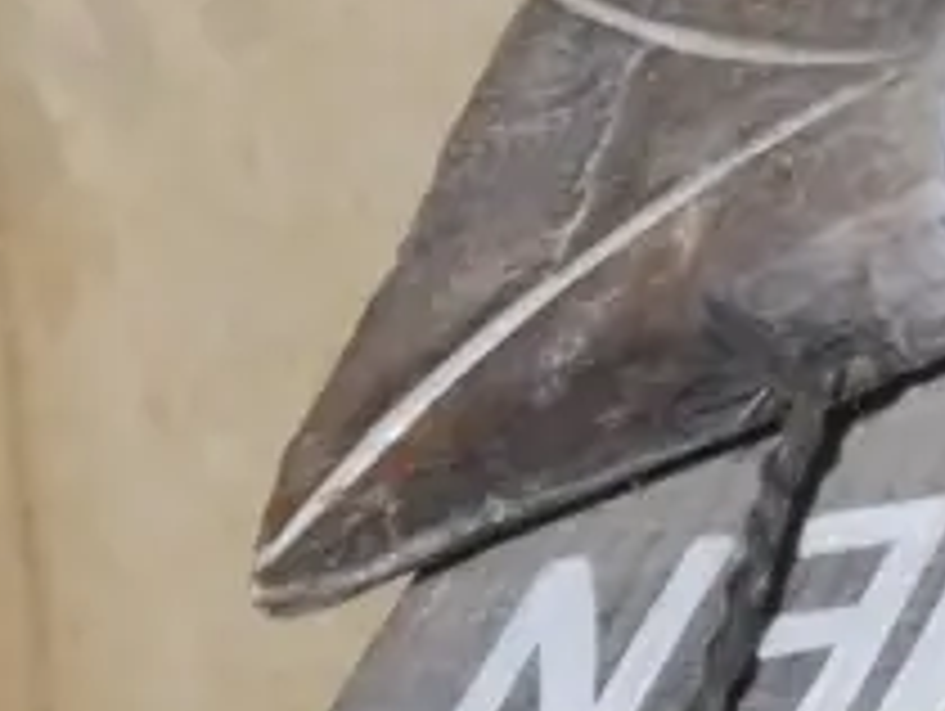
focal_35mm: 409
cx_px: 1242
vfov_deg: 3.6
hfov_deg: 4.8
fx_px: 11178
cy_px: -830
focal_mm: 42
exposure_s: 1/100
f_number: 5.6
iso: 2500
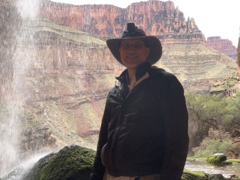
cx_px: 120
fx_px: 360
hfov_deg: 36.8
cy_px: 90
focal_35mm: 52
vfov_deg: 28.0
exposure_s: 1/122
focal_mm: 6
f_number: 2.4
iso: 25
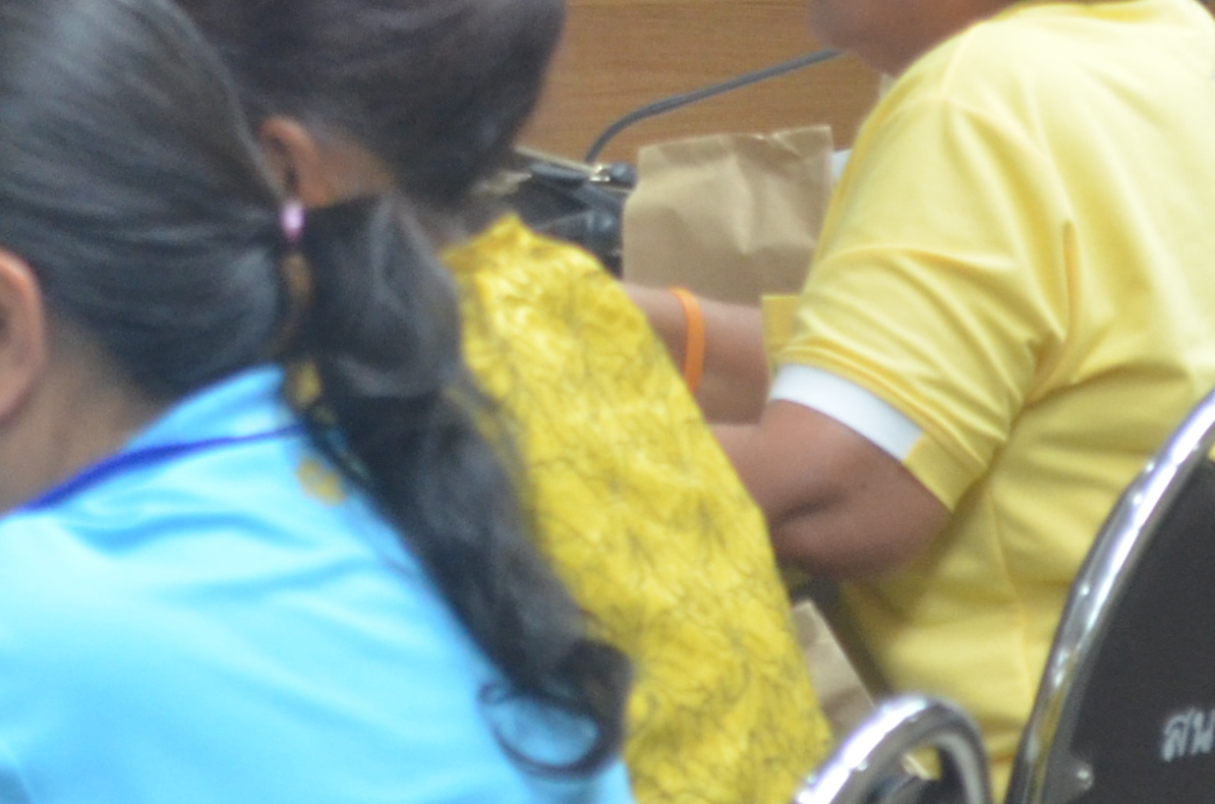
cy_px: -24
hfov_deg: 6.2
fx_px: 11078
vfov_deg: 4.2
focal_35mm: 329
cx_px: -377
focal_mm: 55
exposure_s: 1/30
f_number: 5.6
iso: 1100
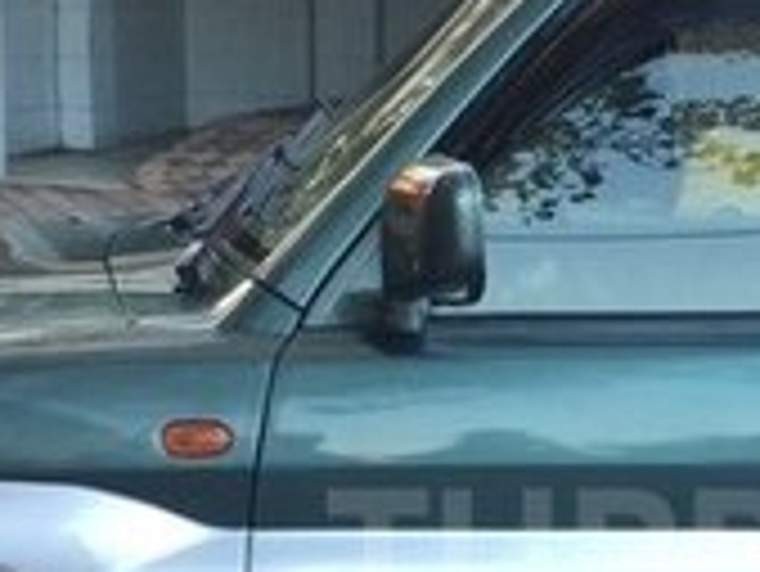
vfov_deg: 13.0
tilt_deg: -11.5
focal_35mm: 113
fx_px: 2483
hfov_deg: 17.0
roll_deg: -3.2
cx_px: 787
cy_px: 556
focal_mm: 4.15
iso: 50
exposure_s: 1/100
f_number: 2.2
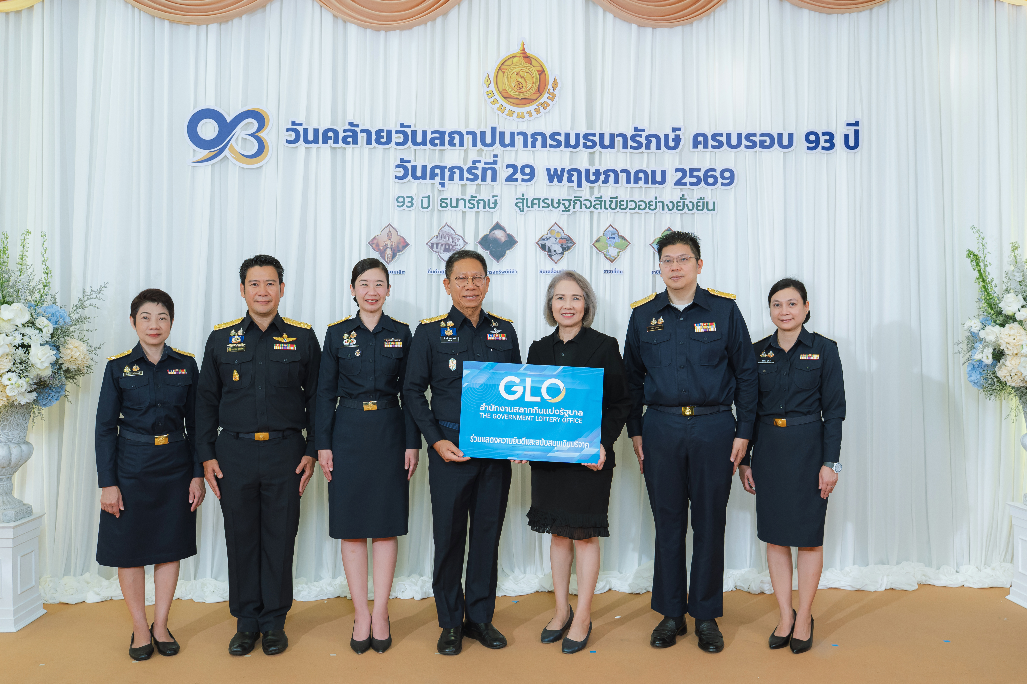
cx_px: 514
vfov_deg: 43.6
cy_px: 342
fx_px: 856
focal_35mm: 30
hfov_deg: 61.9
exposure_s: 1/125
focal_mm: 30
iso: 800
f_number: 4.5
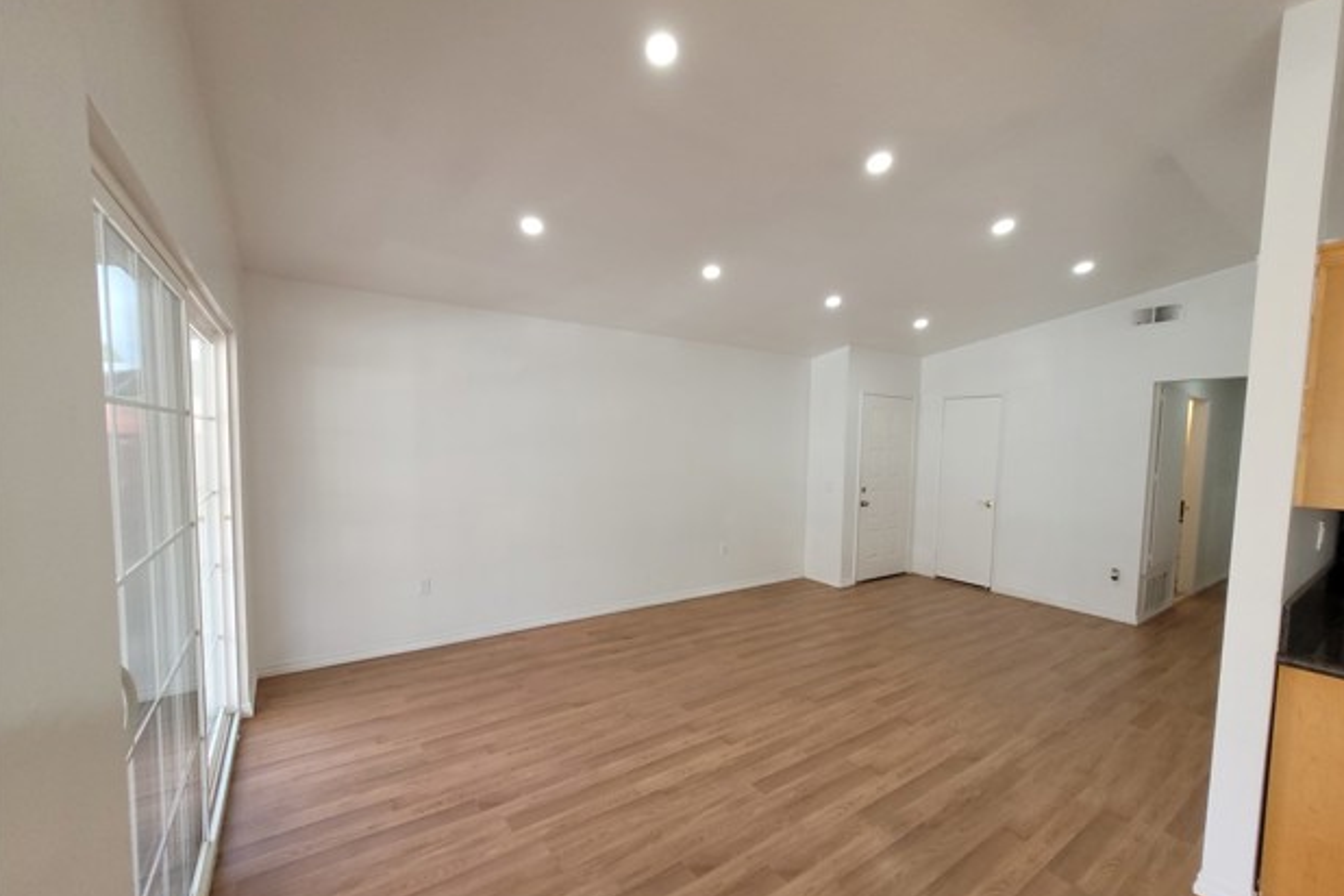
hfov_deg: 104.2
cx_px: 685
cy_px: 476
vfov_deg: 81.1
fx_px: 523
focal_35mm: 14
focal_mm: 1.74
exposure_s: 1/60
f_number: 2.2
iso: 64
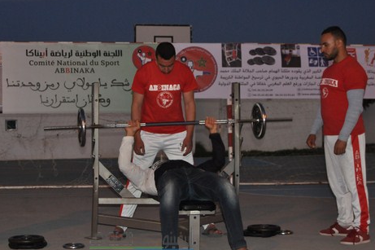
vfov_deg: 17.3
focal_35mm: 79
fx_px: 823
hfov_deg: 25.6
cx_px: 142
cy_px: 123
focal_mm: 38
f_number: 4.8
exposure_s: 1/60
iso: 800
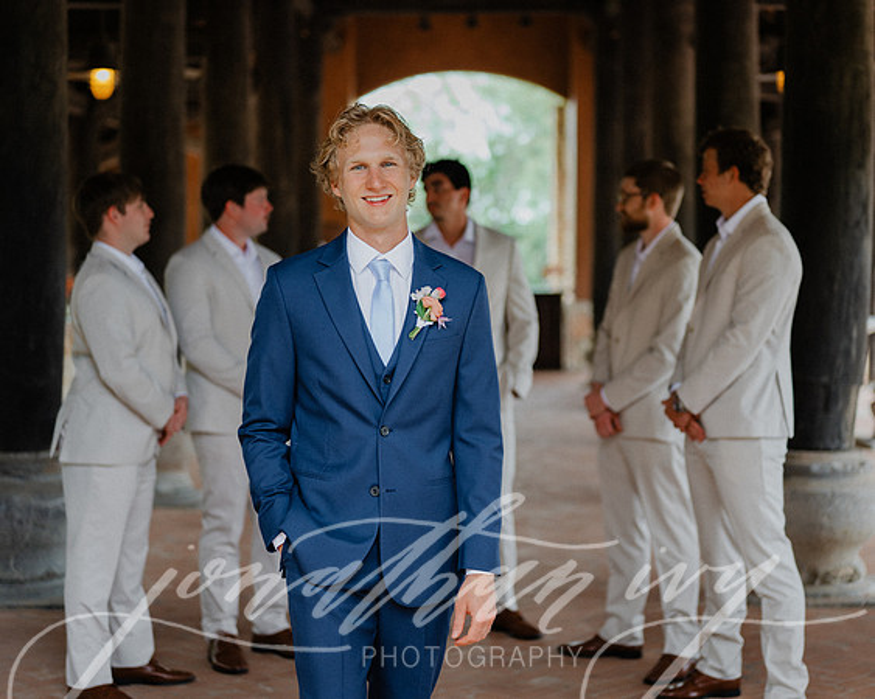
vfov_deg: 23.9
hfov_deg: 29.7
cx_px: 472
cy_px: 309
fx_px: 1650
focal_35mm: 64
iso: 160
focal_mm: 50
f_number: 1.8
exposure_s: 1/400
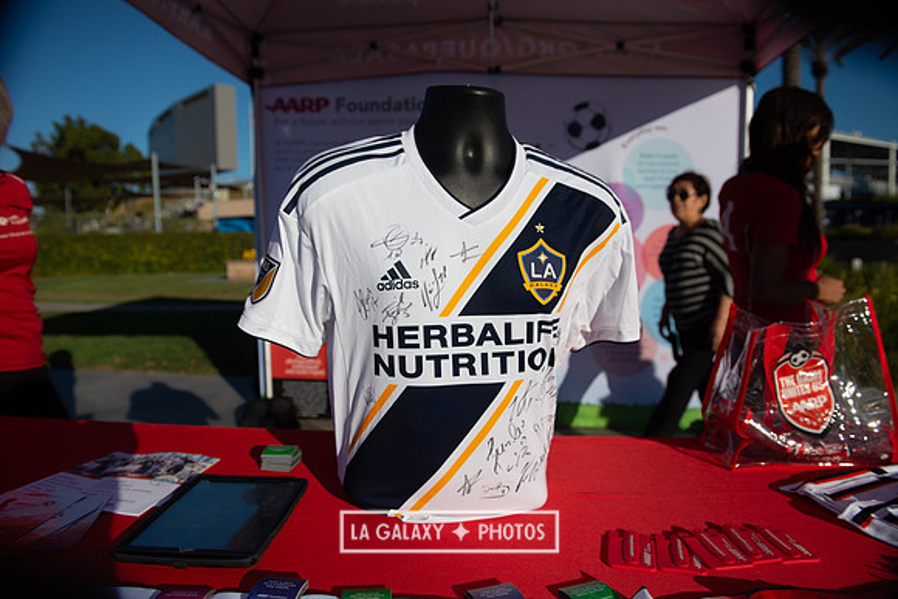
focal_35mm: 24
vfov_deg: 53.2
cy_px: 300
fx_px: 599
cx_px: 449
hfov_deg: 73.7
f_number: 4
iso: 140
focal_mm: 24
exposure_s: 1/4000
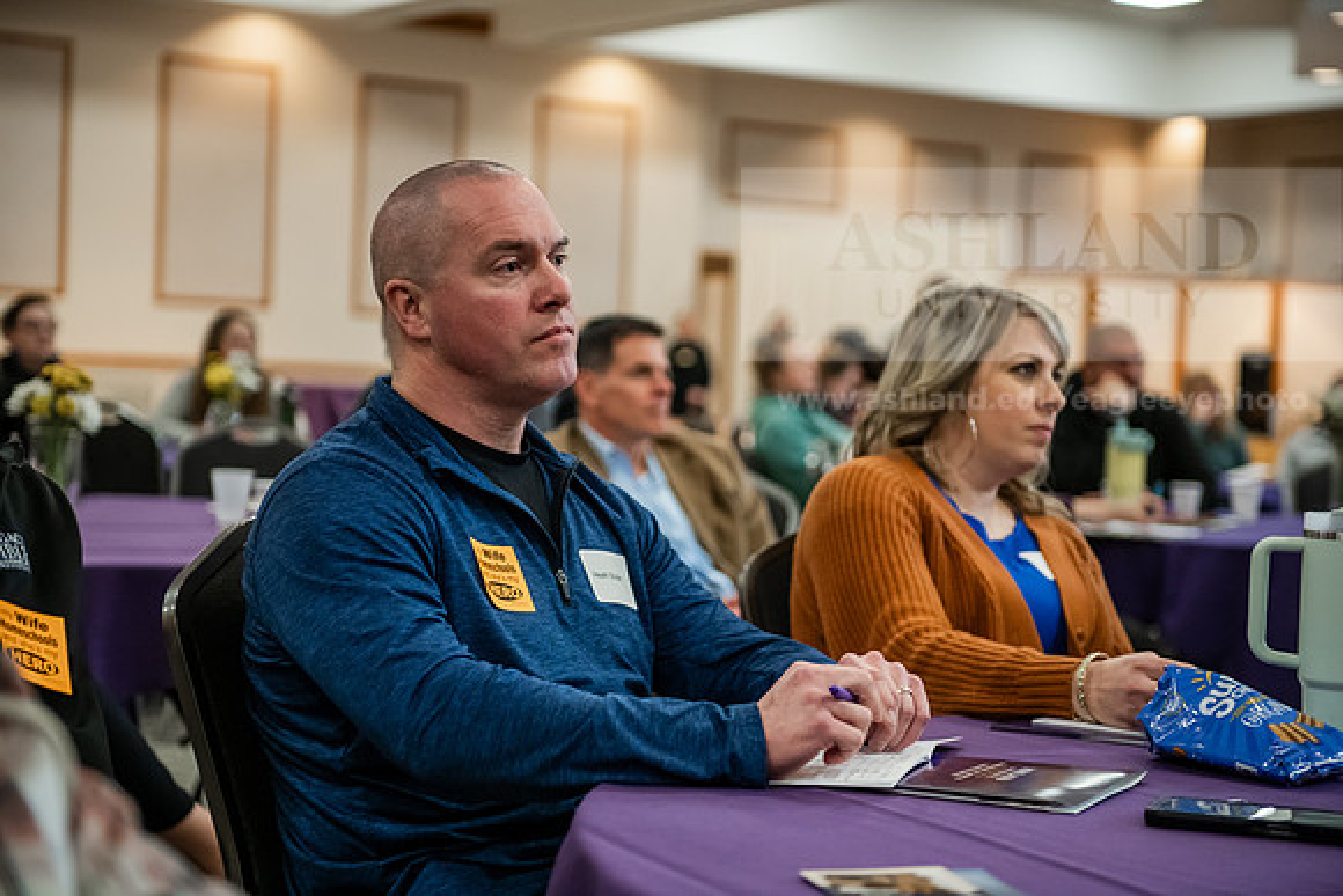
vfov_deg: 19.5
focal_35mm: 70
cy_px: 448
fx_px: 2612
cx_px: 672
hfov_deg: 28.8
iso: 2500
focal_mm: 70
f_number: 2.8
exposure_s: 1/200
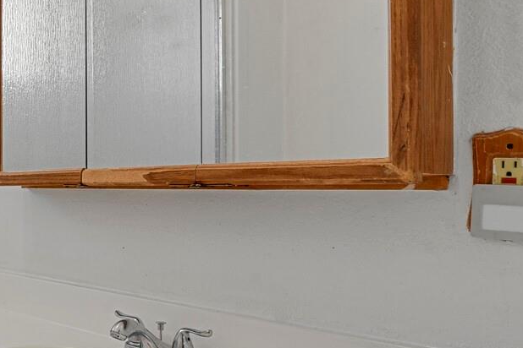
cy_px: 182
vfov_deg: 30.5
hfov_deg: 34.4
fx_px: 639
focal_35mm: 44
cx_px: -124
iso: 250
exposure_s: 2
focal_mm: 17
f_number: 8
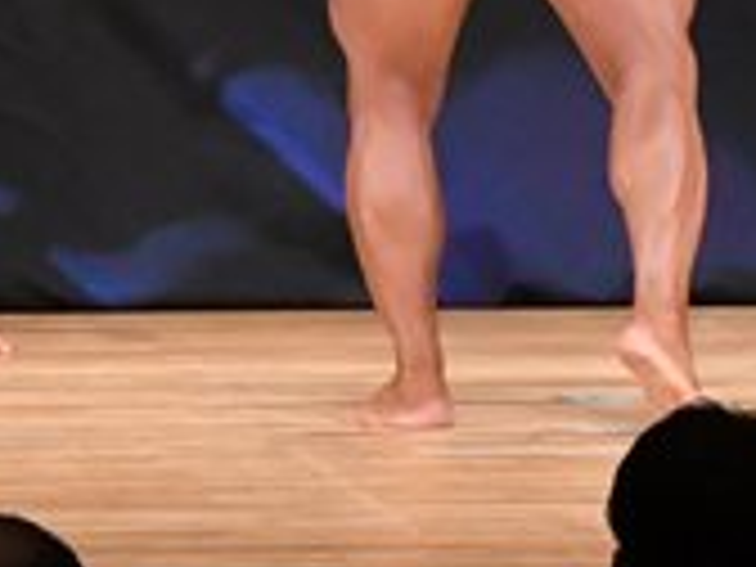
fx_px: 17712
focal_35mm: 811
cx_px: 866
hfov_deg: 2.4
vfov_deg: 1.8
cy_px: -396
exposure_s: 1/400
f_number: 5.6
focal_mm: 122
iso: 5000
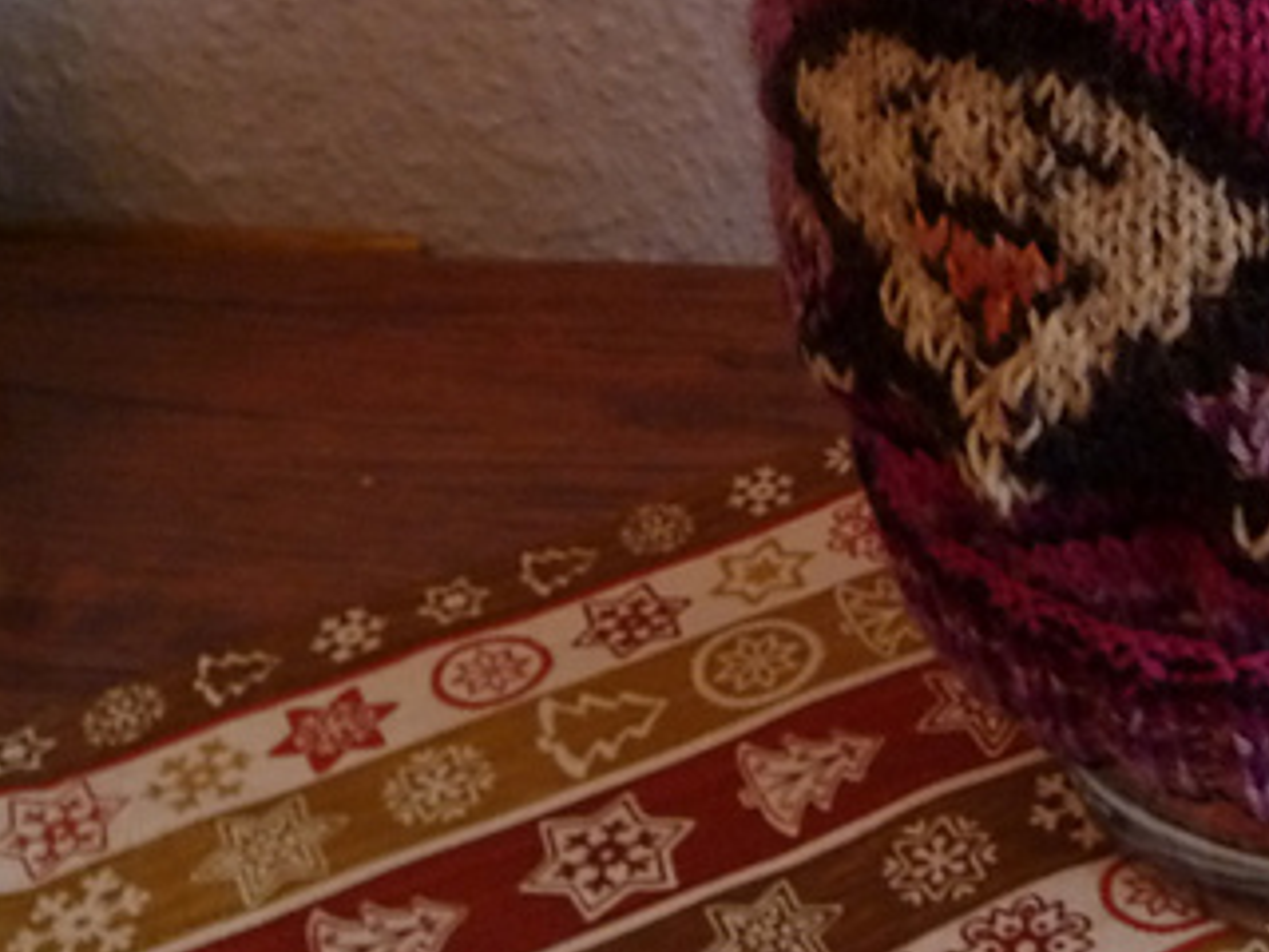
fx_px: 2346
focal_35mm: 64
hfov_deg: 28.5
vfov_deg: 22.5
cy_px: 123
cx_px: 1257
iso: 400
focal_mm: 5.3
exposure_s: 1/4
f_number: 3.5
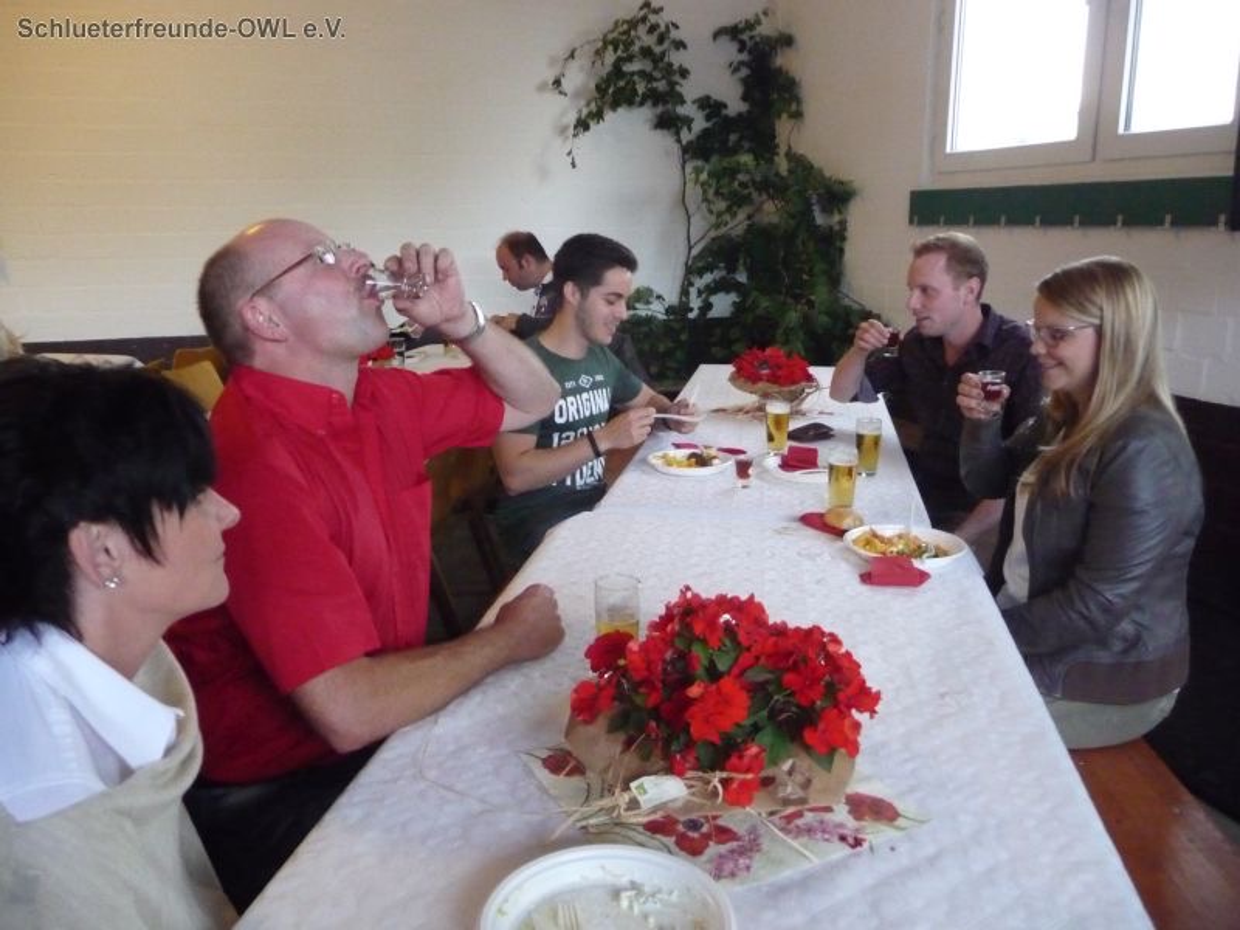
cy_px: 465
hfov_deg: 63.4
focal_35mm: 28
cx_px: 620
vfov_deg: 49.7
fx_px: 1003
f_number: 3.3
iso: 800
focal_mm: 4.7
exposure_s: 1/60
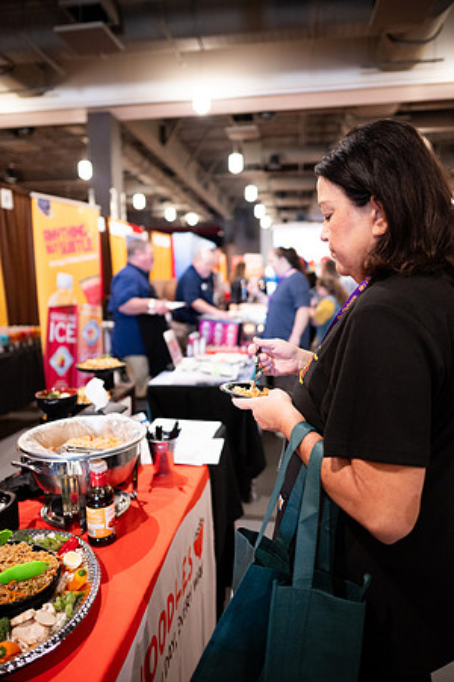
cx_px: 227
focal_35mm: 24
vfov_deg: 73.7
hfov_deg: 53.1
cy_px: 341
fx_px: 454
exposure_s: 1/200
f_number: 1.8
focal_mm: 24
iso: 1600
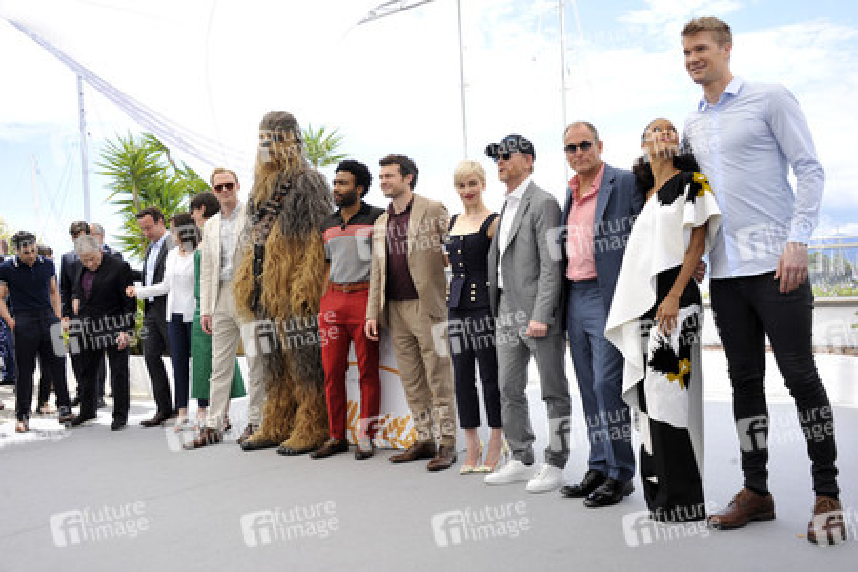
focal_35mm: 35
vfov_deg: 37.9
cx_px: 429
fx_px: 834
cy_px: 286
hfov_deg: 54.4
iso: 200
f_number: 7.1
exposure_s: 1/250
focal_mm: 35
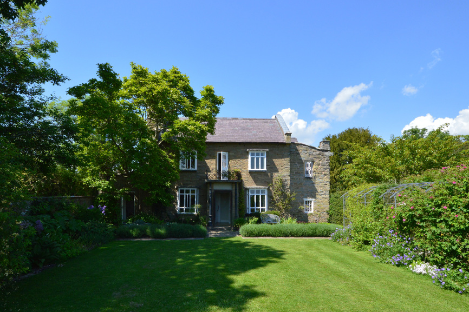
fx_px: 269
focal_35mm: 21
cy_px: 181
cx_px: 232
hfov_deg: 82.2
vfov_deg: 60.0
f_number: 11
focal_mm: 11
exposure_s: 1/400
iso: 400
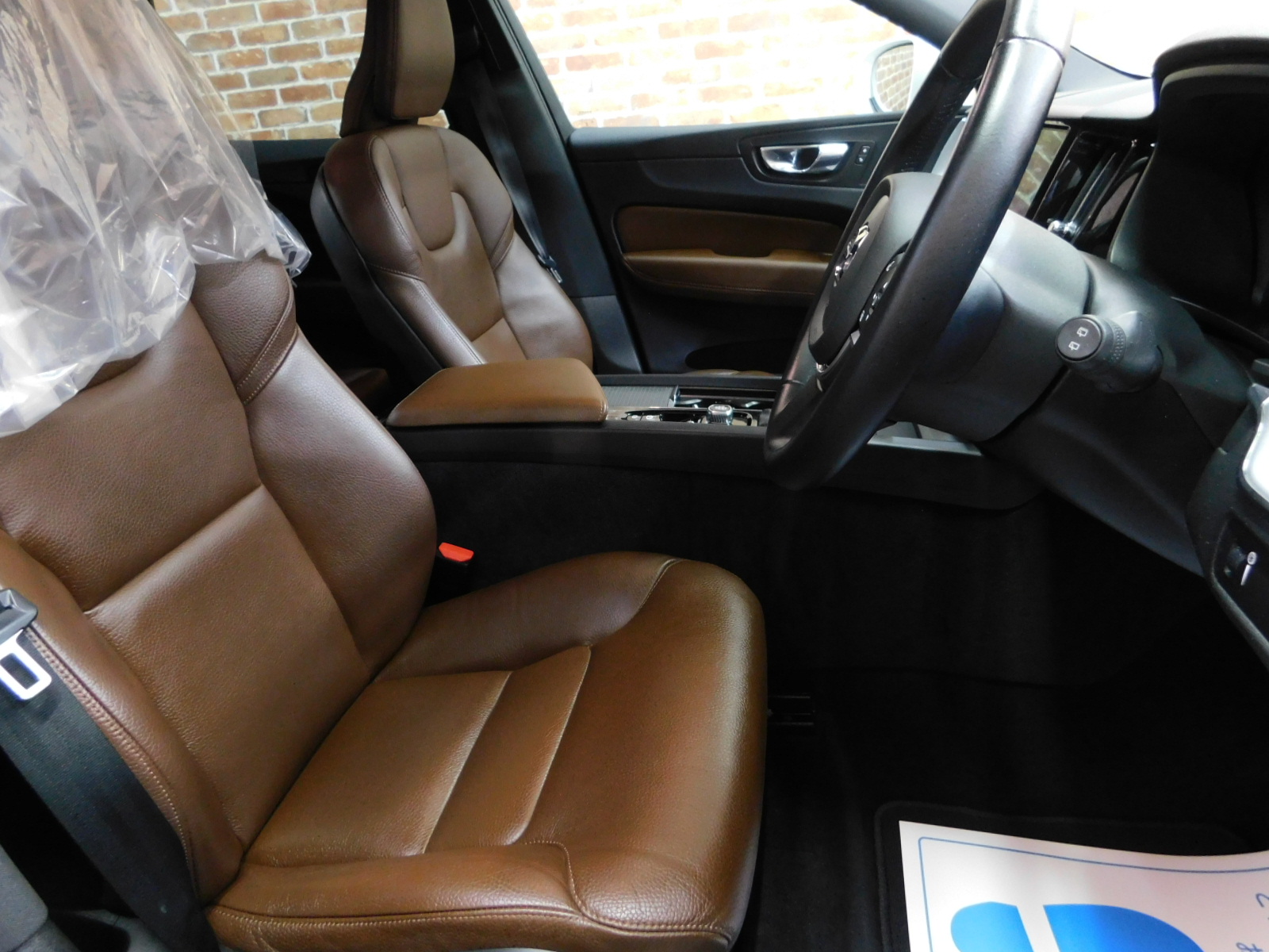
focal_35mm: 23
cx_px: 634
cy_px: 476
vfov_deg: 58.9
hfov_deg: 73.9
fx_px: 843
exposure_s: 1/10
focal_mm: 4
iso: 400
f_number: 3
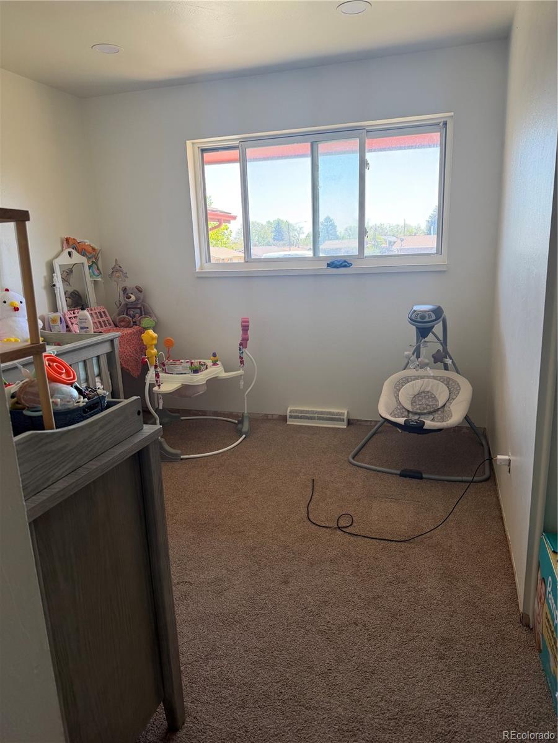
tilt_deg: -14.5
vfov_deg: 71.6
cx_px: 279
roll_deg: +2.5
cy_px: 372
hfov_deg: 56.8
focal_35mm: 24
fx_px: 516
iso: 125
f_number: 1.78
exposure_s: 1/121
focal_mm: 6.76
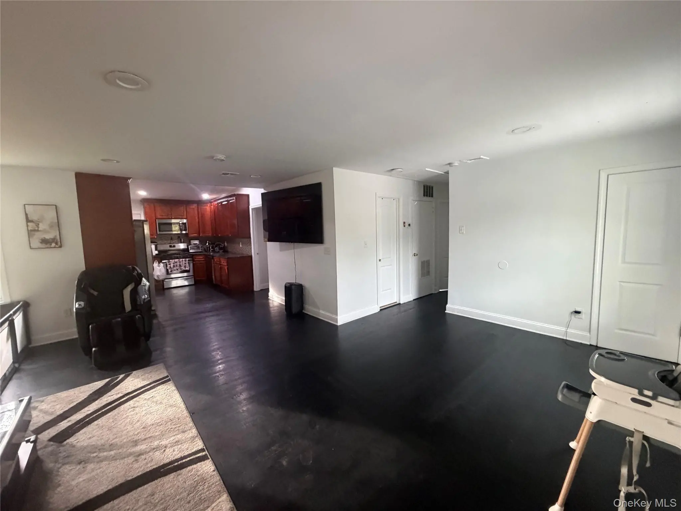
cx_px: 340
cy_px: 256
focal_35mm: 14
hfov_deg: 102.1
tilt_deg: -5.5
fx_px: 275
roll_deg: +2.2
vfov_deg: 85.7
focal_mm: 2.22
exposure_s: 1/60
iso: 500
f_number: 2.2
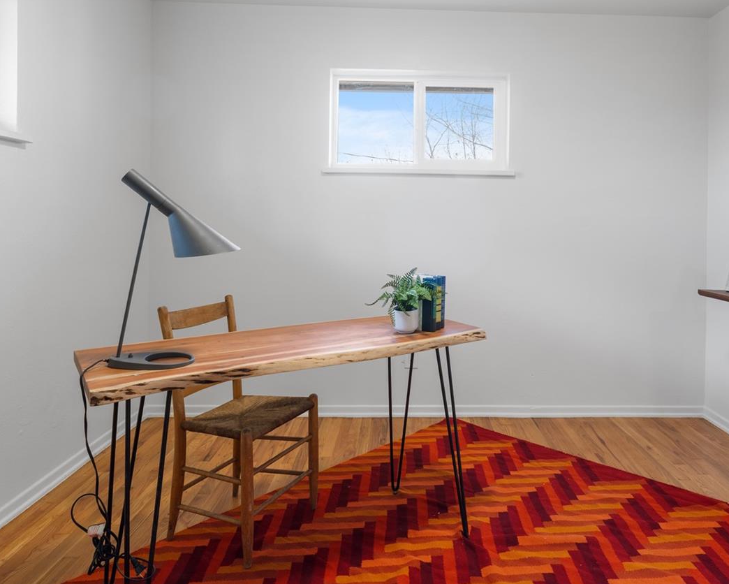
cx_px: 418
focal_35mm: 24
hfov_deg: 70.5
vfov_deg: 58.7
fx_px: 512
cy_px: 223
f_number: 9
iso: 100
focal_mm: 11
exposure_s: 2.5
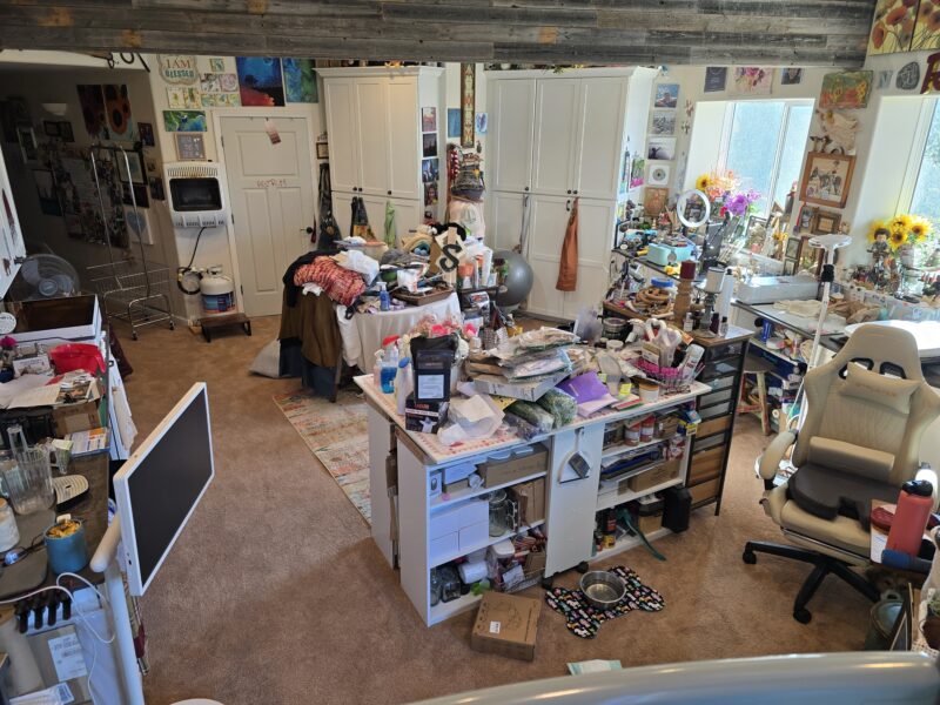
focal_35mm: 23
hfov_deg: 73.9
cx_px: 470
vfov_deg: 58.9
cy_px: 352
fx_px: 625
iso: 80
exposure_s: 1/120
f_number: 1.7
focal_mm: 6.3
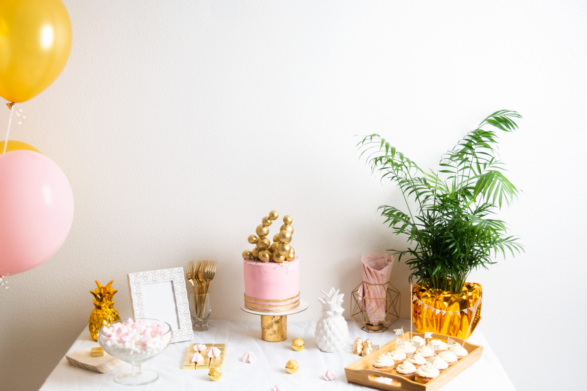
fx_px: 913
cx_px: 278
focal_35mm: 56
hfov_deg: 35.6
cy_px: 214
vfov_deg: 24.2
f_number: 4.5
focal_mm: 34
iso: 100
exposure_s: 1/125
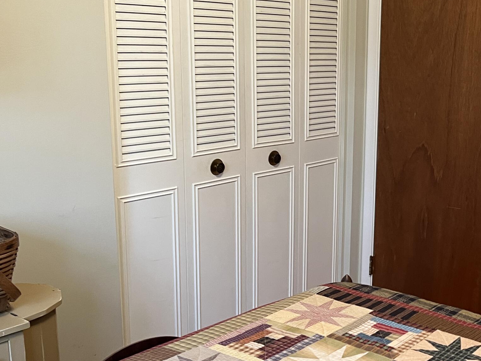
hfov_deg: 35.5
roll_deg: -3.3
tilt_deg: -12.7
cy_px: 183
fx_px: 709
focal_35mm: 51
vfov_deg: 28.6
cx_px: 422
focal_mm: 5.7
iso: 200
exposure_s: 1/60
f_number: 1.5
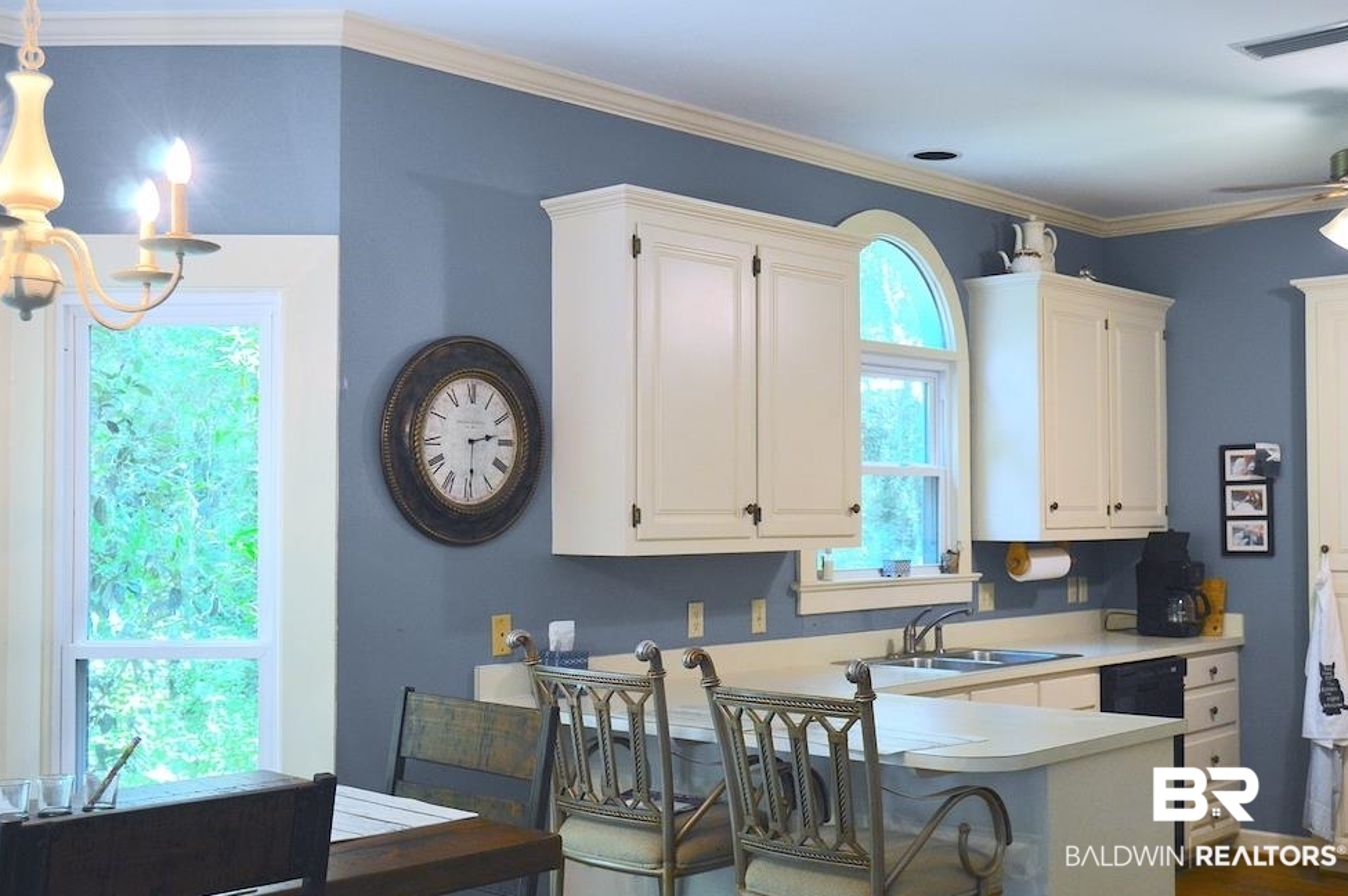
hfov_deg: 48.5
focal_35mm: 40
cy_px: 458
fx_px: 1496
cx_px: 687
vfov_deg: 33.3
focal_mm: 26
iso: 500
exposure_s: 1/60
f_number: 4
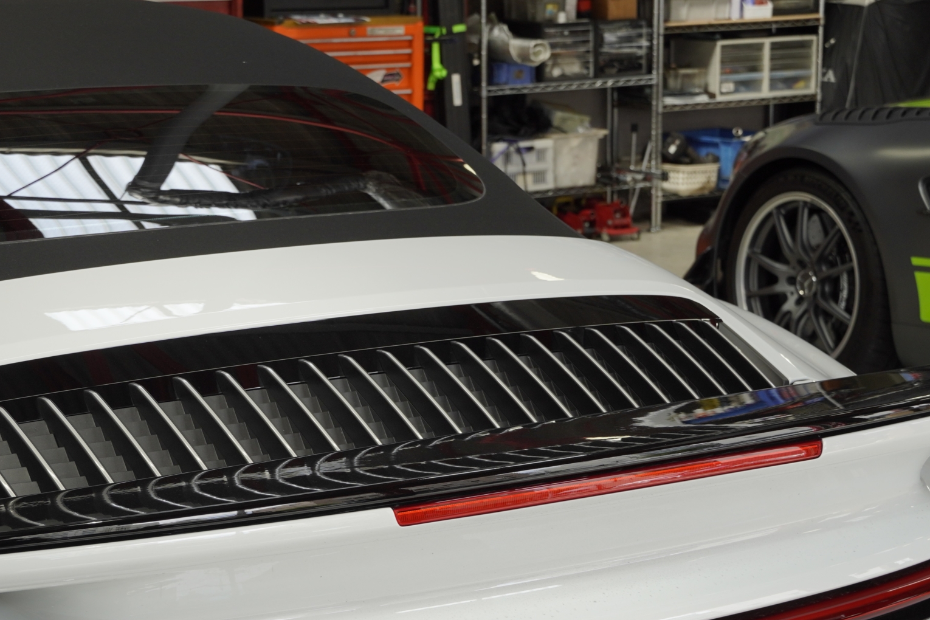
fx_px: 2269
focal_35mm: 88
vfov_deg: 15.5
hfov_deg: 23.1
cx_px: 368
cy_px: 453
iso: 200
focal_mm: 35
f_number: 6.3
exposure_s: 1/60
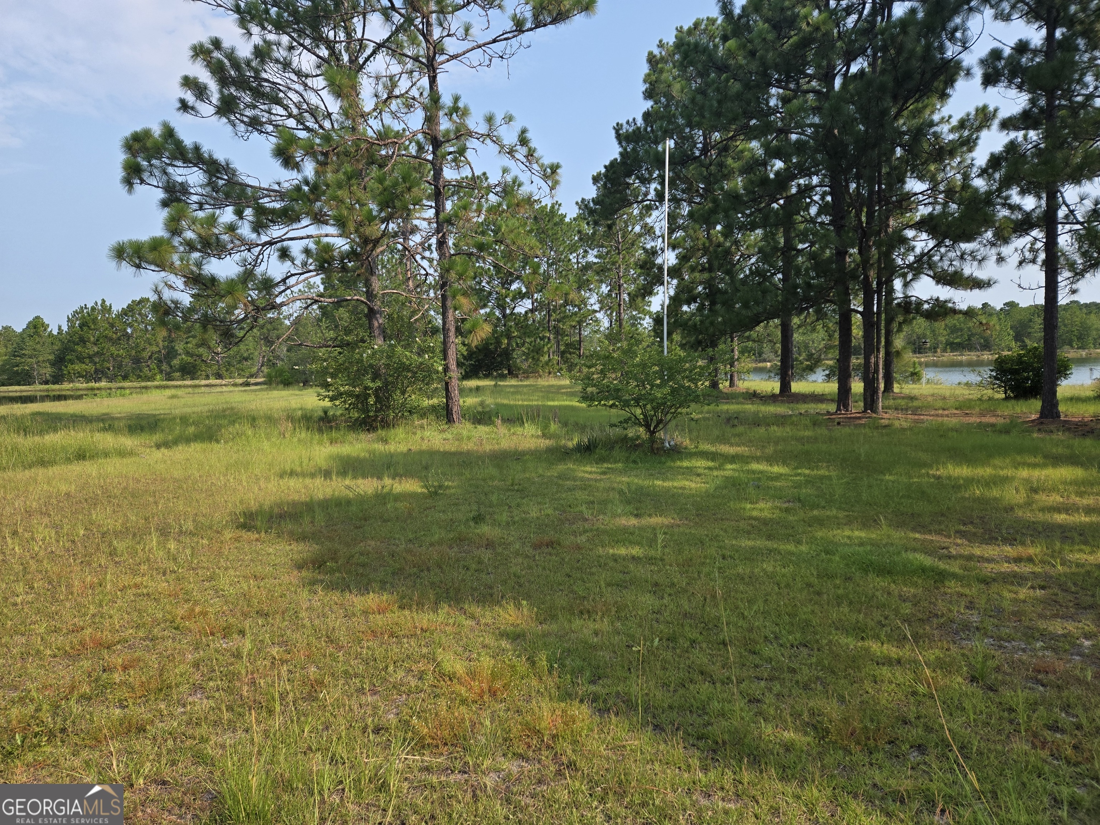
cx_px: 550
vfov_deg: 58.9
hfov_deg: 73.9
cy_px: 412
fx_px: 731
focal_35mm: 23
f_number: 1.8
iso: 64
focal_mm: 5.4
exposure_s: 1/2921
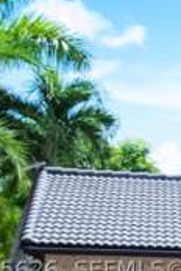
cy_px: 267
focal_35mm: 161
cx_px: 543
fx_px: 1214
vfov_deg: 12.6
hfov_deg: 7.5
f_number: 8
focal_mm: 35
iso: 400
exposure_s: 1/200
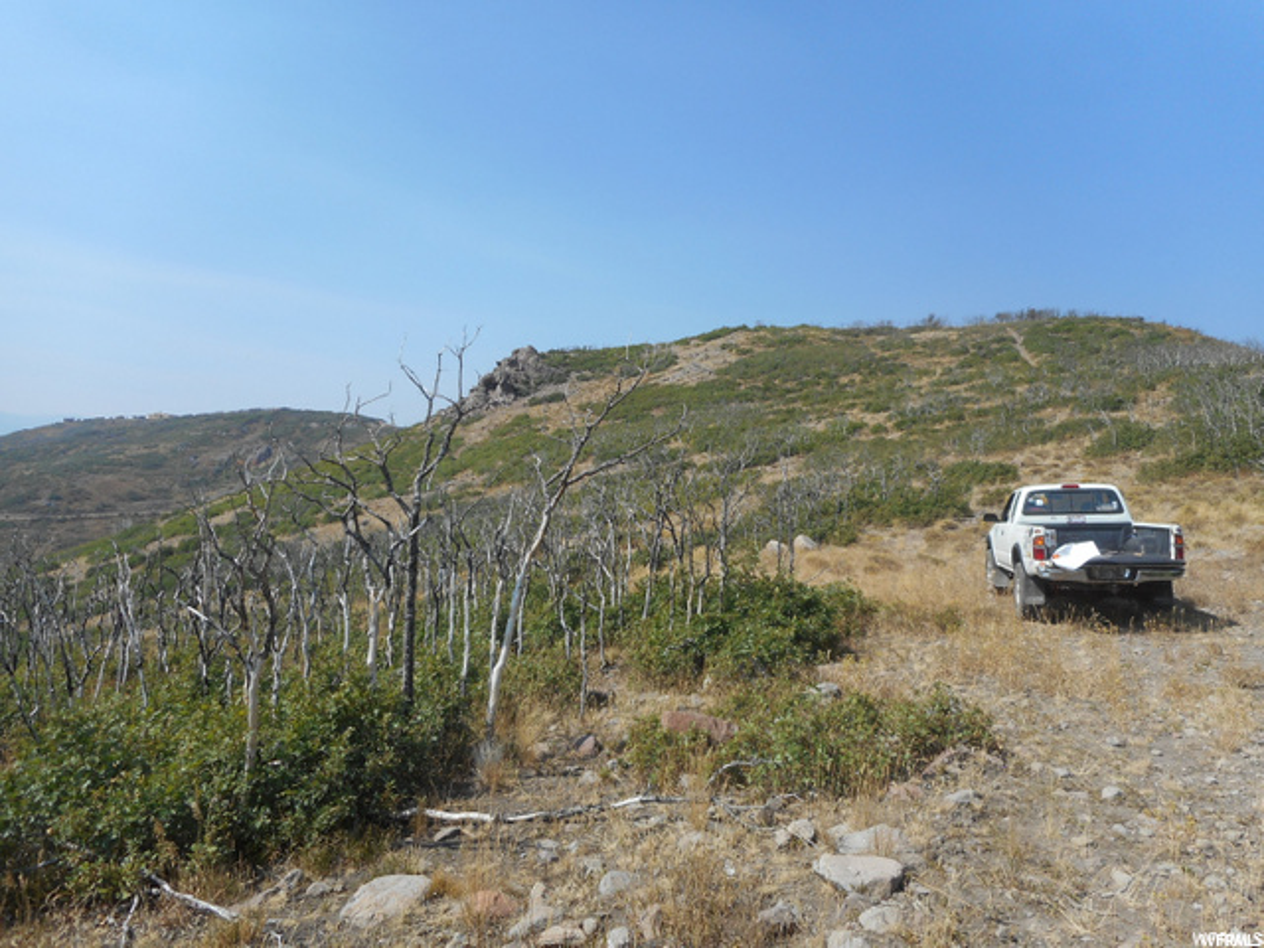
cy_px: 474
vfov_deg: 54.9
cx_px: 632
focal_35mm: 25
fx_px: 913
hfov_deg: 69.4
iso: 80
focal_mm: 4.5
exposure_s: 1/800
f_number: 3.7
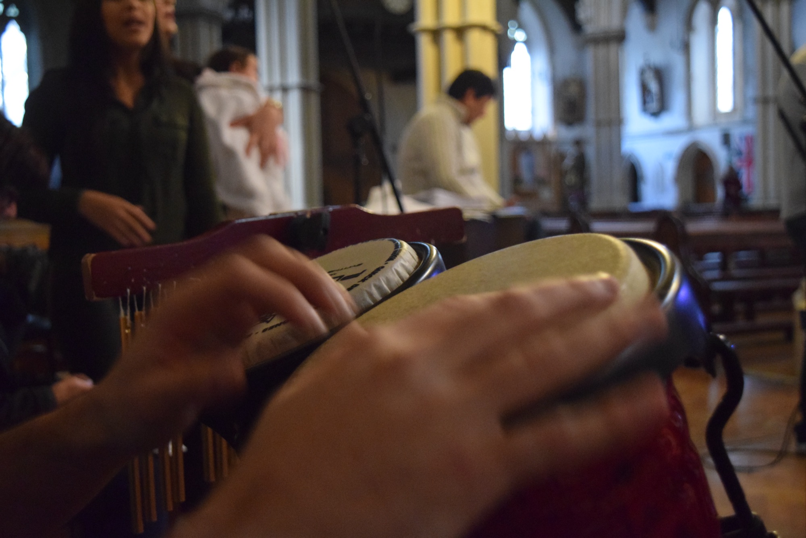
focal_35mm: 46
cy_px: 269
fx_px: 1041
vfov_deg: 28.9
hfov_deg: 42.3
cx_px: 403
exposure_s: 1/50
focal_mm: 31
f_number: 4.2
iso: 6400
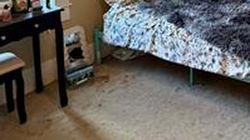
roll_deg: +0.2
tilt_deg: -5.0
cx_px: 244
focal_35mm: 49
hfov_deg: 38.0
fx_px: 325
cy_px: -69
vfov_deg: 20.8
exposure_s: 1/60
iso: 640
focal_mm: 2.22
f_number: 2.2
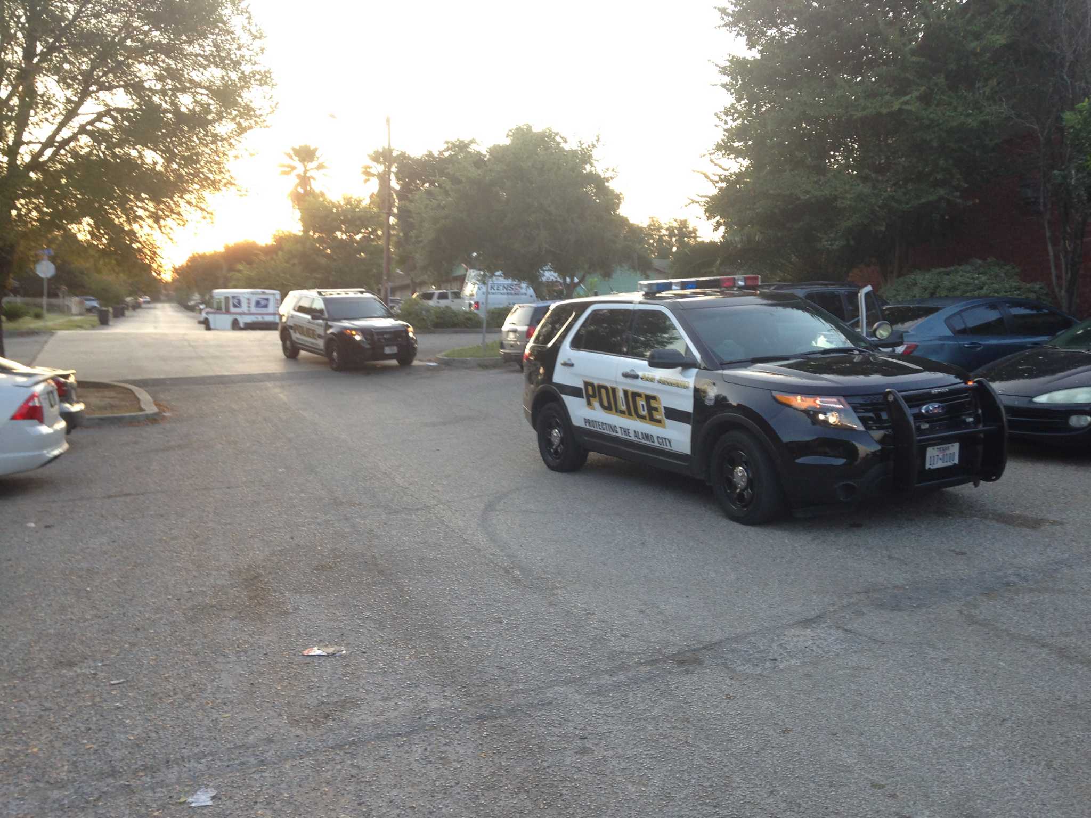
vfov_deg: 42.9
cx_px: 546
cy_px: 409
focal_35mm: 33
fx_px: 1040
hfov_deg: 55.4
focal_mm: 4.12
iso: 50
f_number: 2.4
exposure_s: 1/120
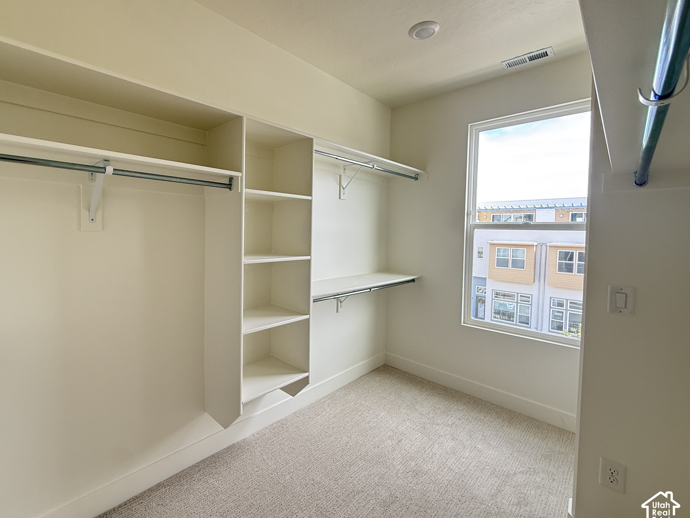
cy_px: 242
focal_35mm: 16
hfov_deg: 93.9
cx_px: 298
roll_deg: -1.1
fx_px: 319
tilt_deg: -2.0
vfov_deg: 78.0
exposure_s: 1/99
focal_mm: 2.22
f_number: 2.2
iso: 160
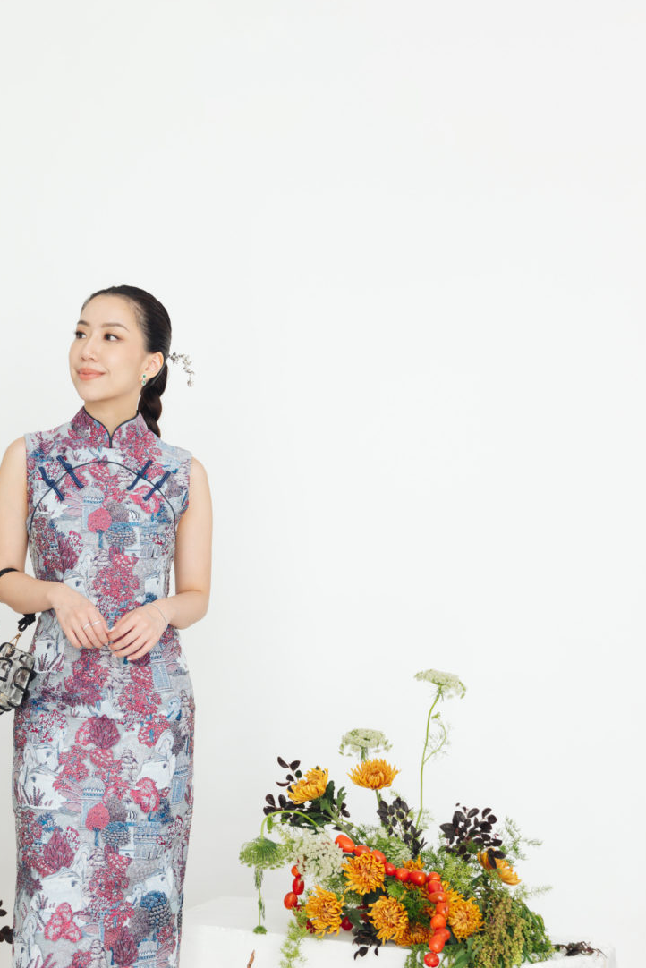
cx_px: 136
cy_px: 616
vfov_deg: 38.6
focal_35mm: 51
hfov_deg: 26.1
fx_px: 1372
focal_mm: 32
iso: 400
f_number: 2.8
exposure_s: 1/180
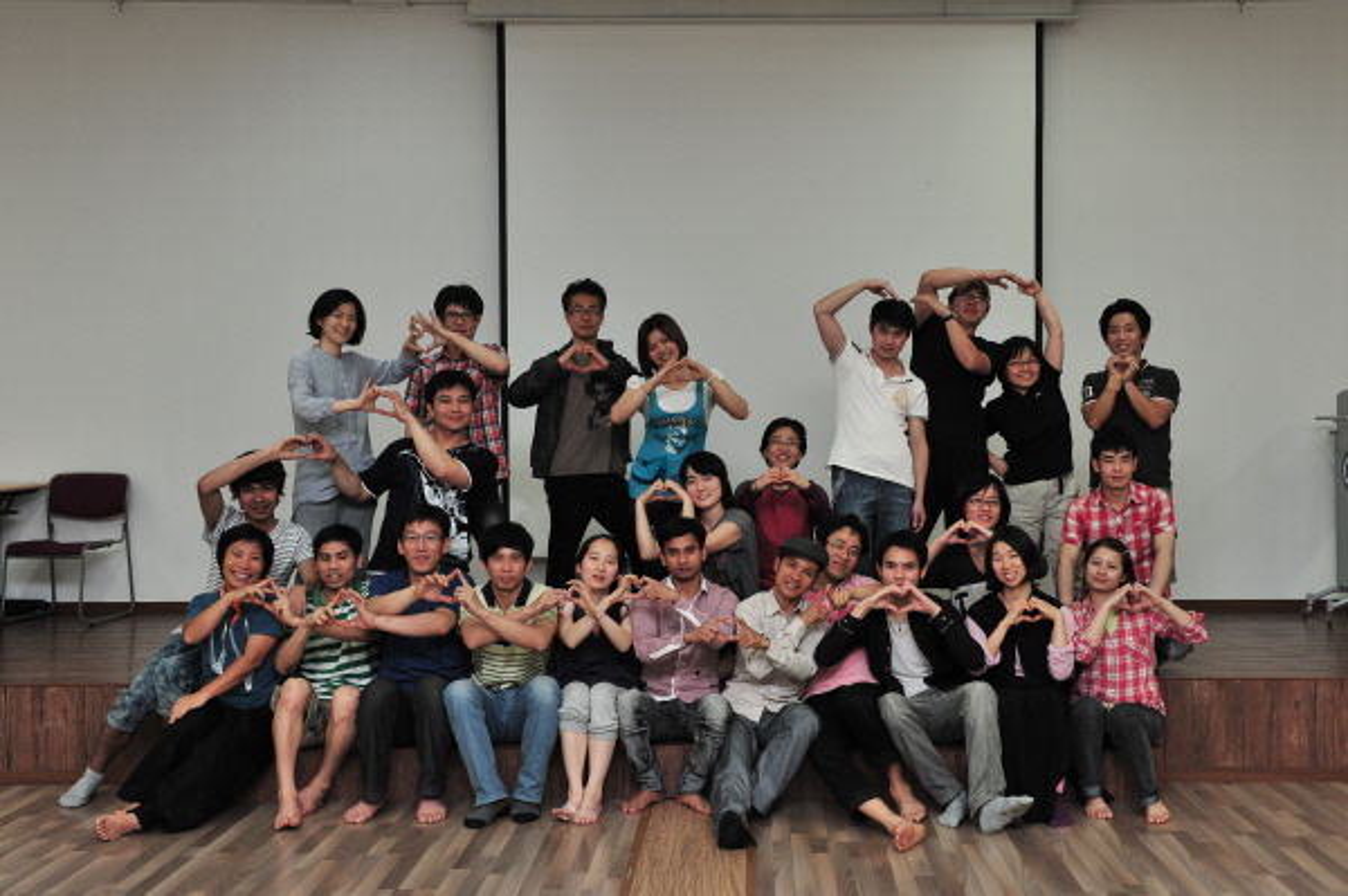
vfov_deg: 37.8
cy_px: 448
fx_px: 1309
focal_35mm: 35
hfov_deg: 54.5
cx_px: 674
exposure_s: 1/160
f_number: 6.3
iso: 1000
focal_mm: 35
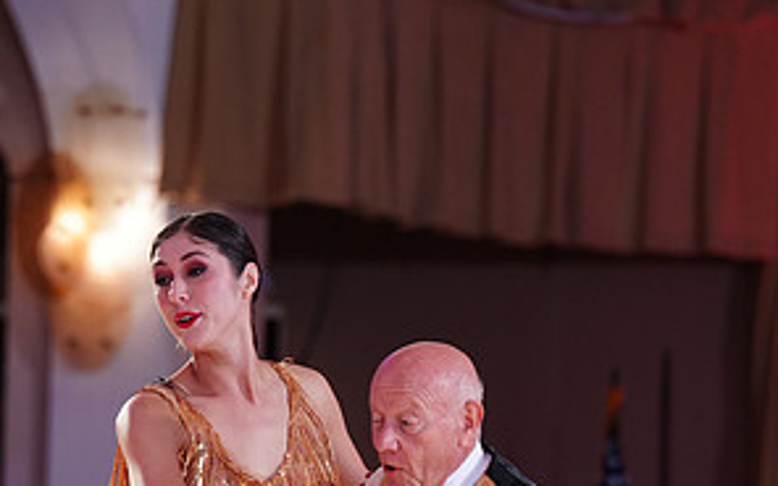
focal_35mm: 400
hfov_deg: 5.3
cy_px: 707
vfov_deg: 3.3
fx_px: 8481
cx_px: 343
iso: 2000
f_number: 4.5
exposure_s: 1/200
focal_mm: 200
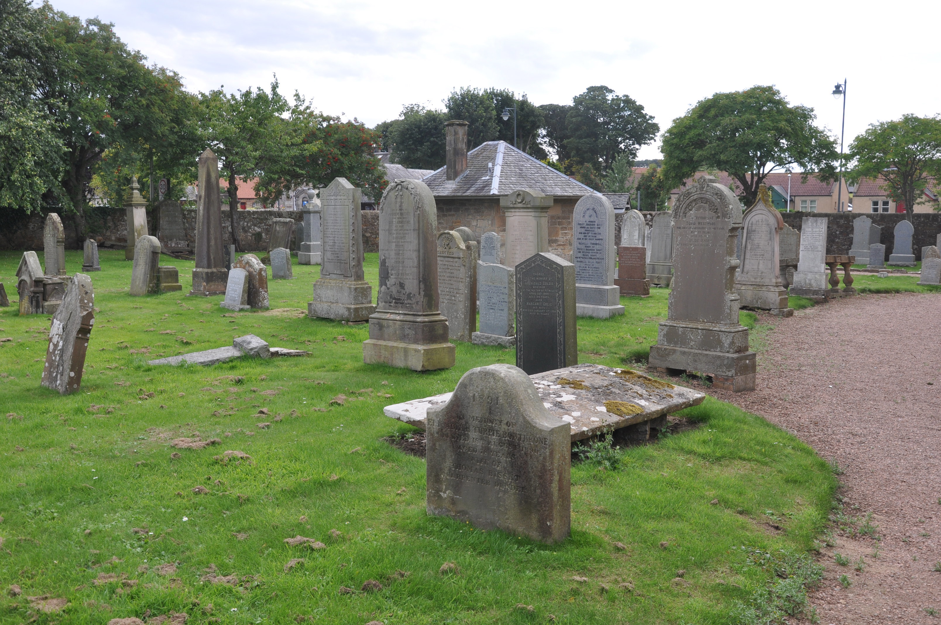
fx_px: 1018
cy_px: 312
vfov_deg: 34.1
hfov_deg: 49.6
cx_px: 470
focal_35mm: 39
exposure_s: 1/320
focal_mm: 26
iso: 200
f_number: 9
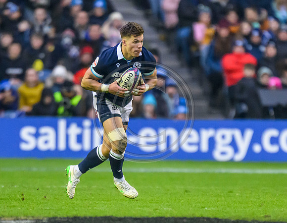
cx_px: 109
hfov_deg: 1.6
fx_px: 10061
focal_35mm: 1198
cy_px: 180
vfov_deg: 1.3
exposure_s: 1/1600
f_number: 4
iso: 6400
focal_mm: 560
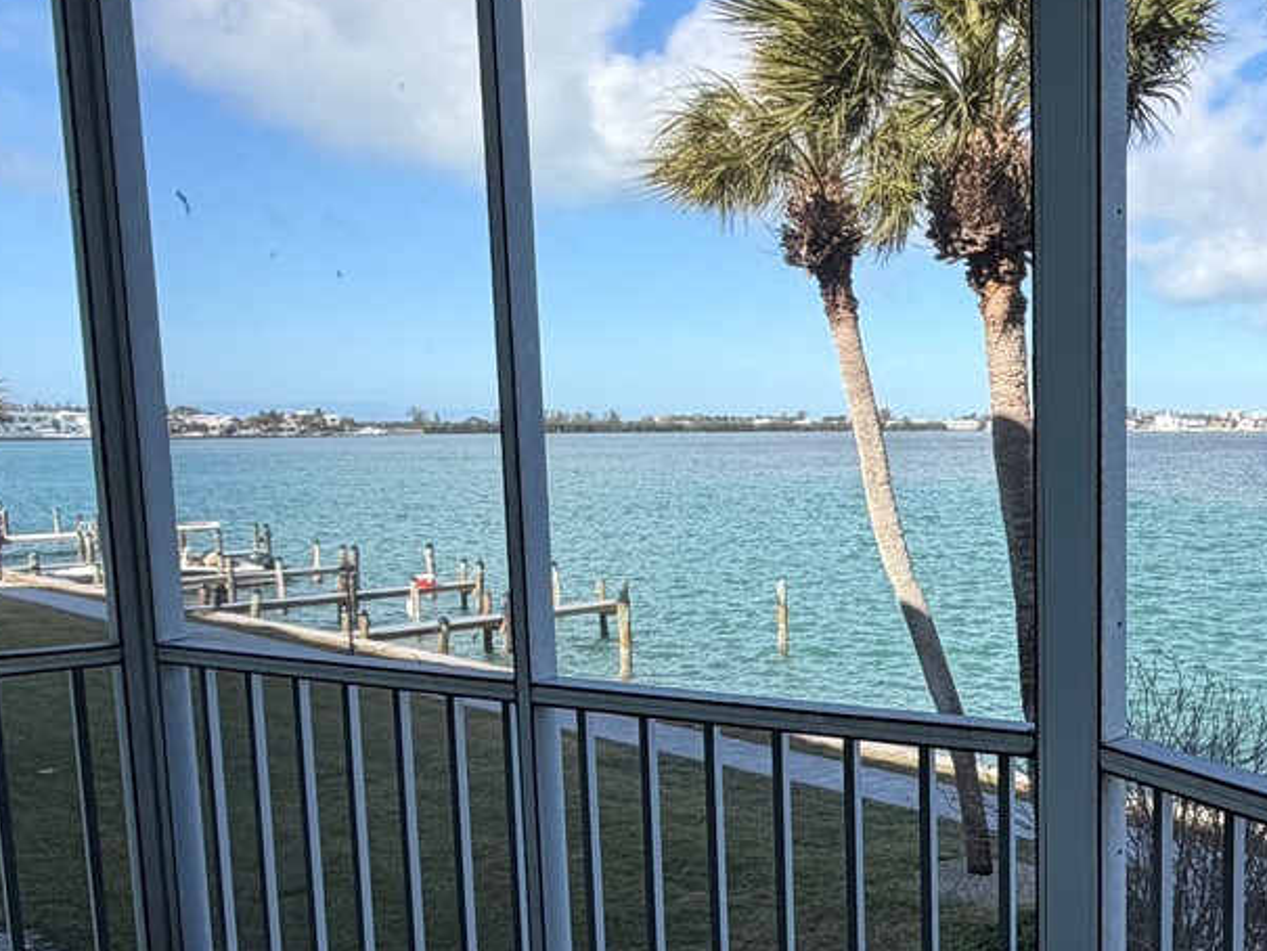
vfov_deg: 38.5
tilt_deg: -6.6
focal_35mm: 37
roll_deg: +0.5
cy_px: 589
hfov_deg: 46.0
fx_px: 1355
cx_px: 1108
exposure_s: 1/502
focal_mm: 2.22
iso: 40
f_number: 2.2
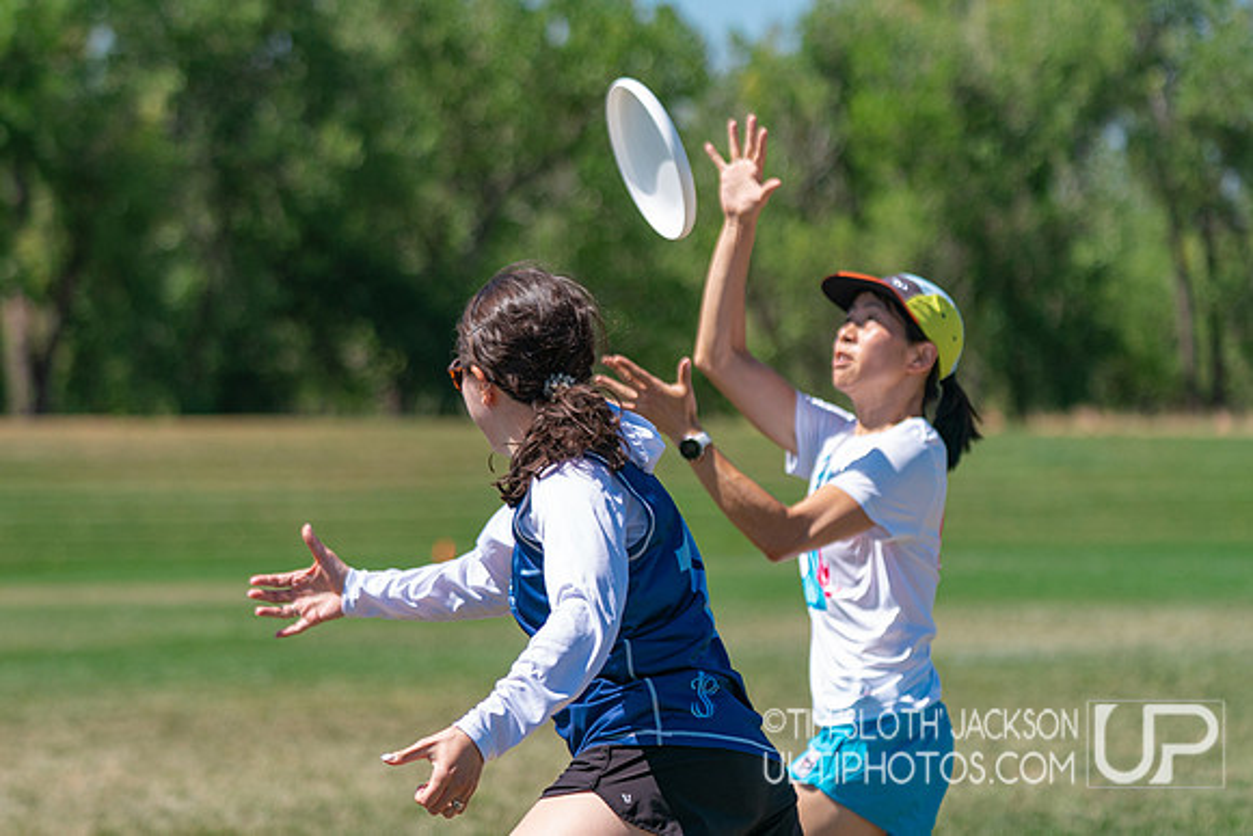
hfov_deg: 14.5
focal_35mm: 142
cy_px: 564
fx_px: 4934
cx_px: 587
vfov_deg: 9.7
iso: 250
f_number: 2.8
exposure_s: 1/4000
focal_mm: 95
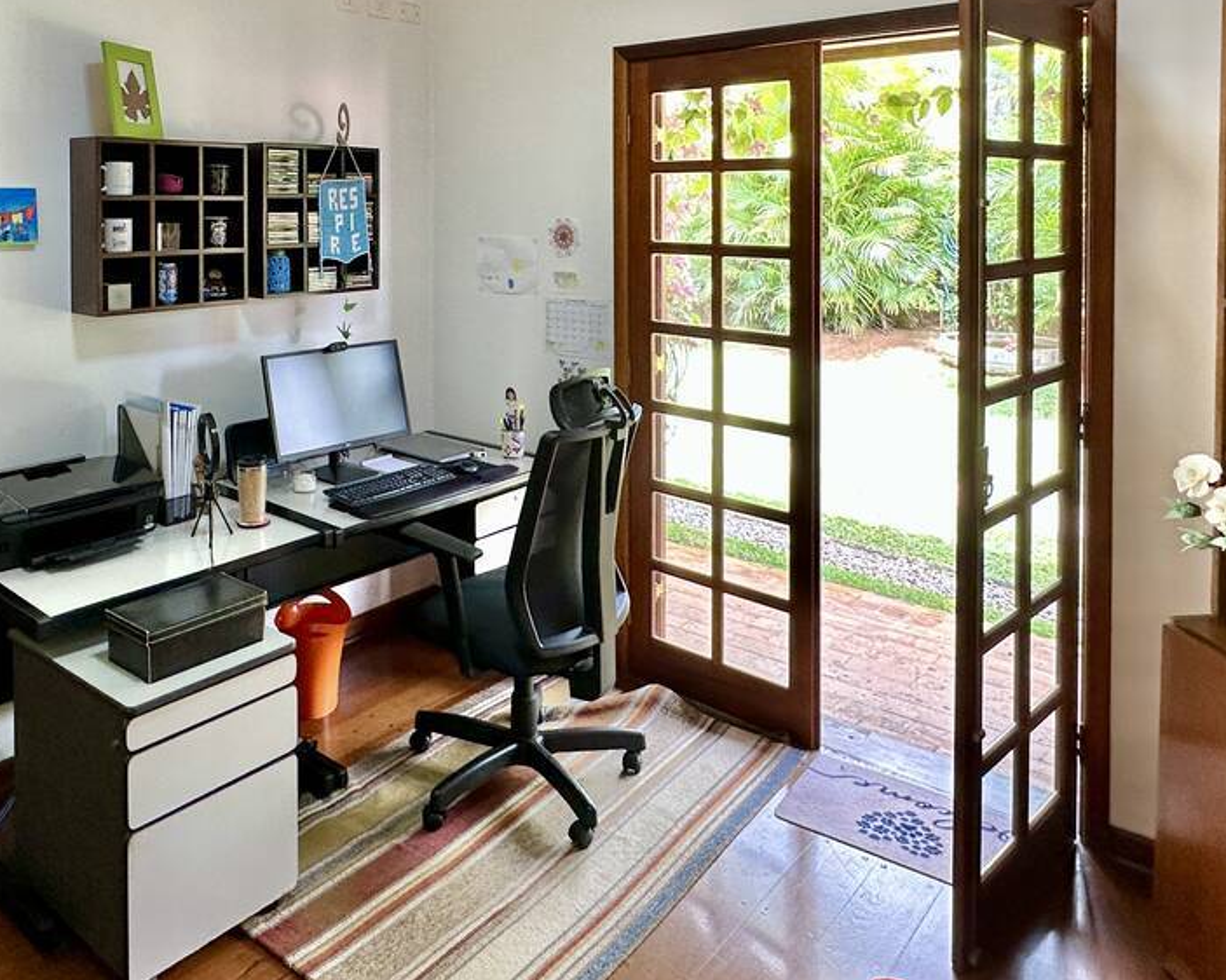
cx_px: 462
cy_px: 223
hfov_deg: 61.4
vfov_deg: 49.1
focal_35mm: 28
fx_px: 1016
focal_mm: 2.22
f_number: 2.2
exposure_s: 1/99
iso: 100
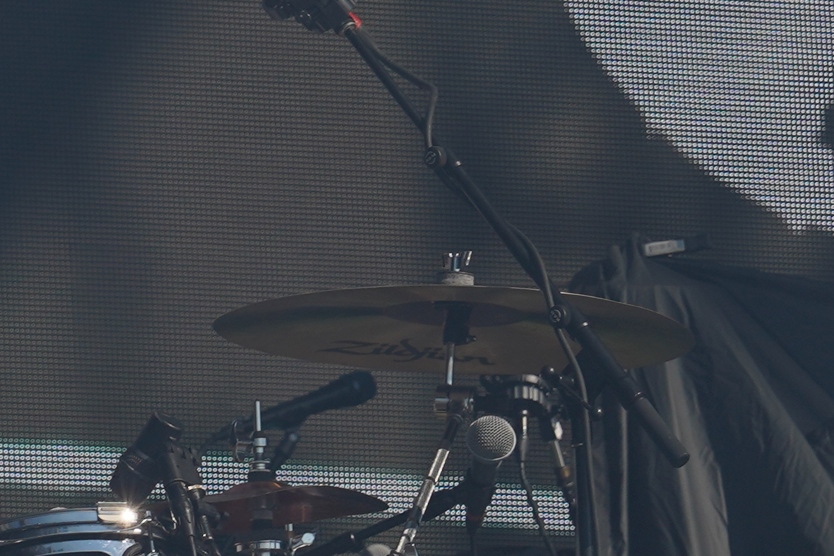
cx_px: 48
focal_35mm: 477
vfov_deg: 2.9
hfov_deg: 4.3
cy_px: 256
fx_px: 11051
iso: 100
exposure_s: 1/640
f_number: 8
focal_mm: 105
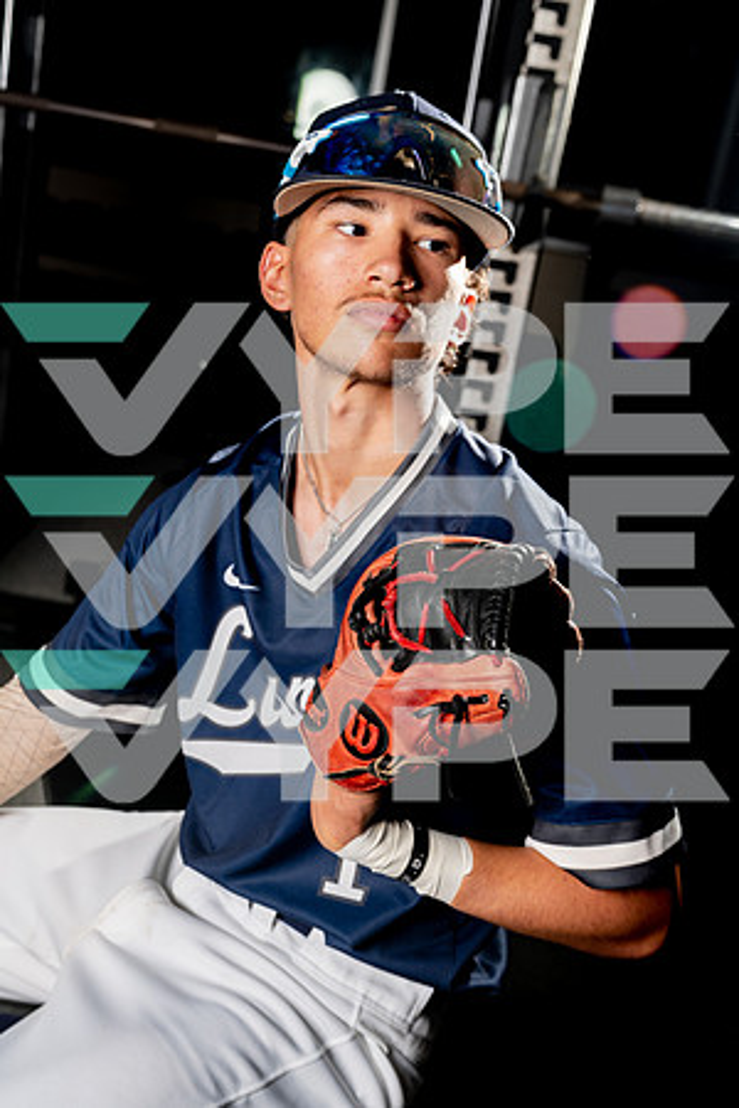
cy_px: 554
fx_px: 1355
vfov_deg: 44.5
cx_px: 370
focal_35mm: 44
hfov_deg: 30.5
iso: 160
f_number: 5.6
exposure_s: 1/200
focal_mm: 44
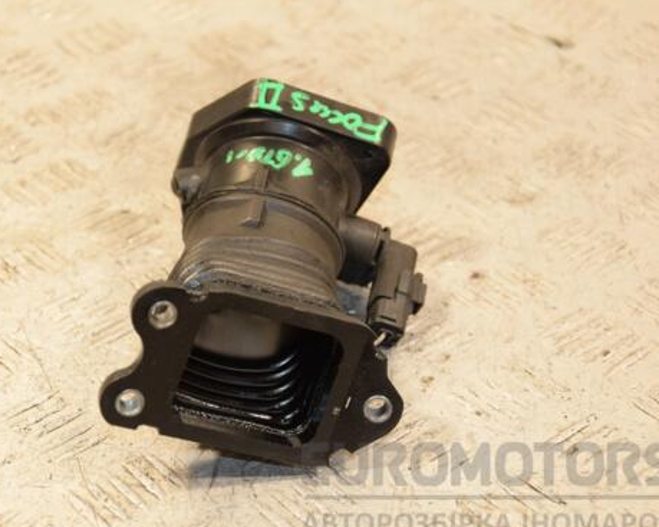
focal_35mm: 92
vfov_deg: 16.7
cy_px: 273
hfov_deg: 20.8
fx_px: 1794
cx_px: 274
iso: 800
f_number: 5
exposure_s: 1/100
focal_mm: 50
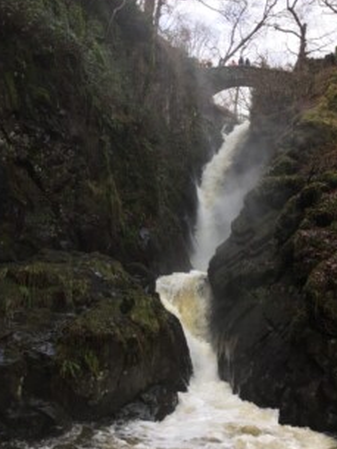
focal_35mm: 38
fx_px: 493
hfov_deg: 37.6
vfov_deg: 48.9
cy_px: 249
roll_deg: -4.0
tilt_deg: +5.6
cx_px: 200
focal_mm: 4.15
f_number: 2.2
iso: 50
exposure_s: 1/100
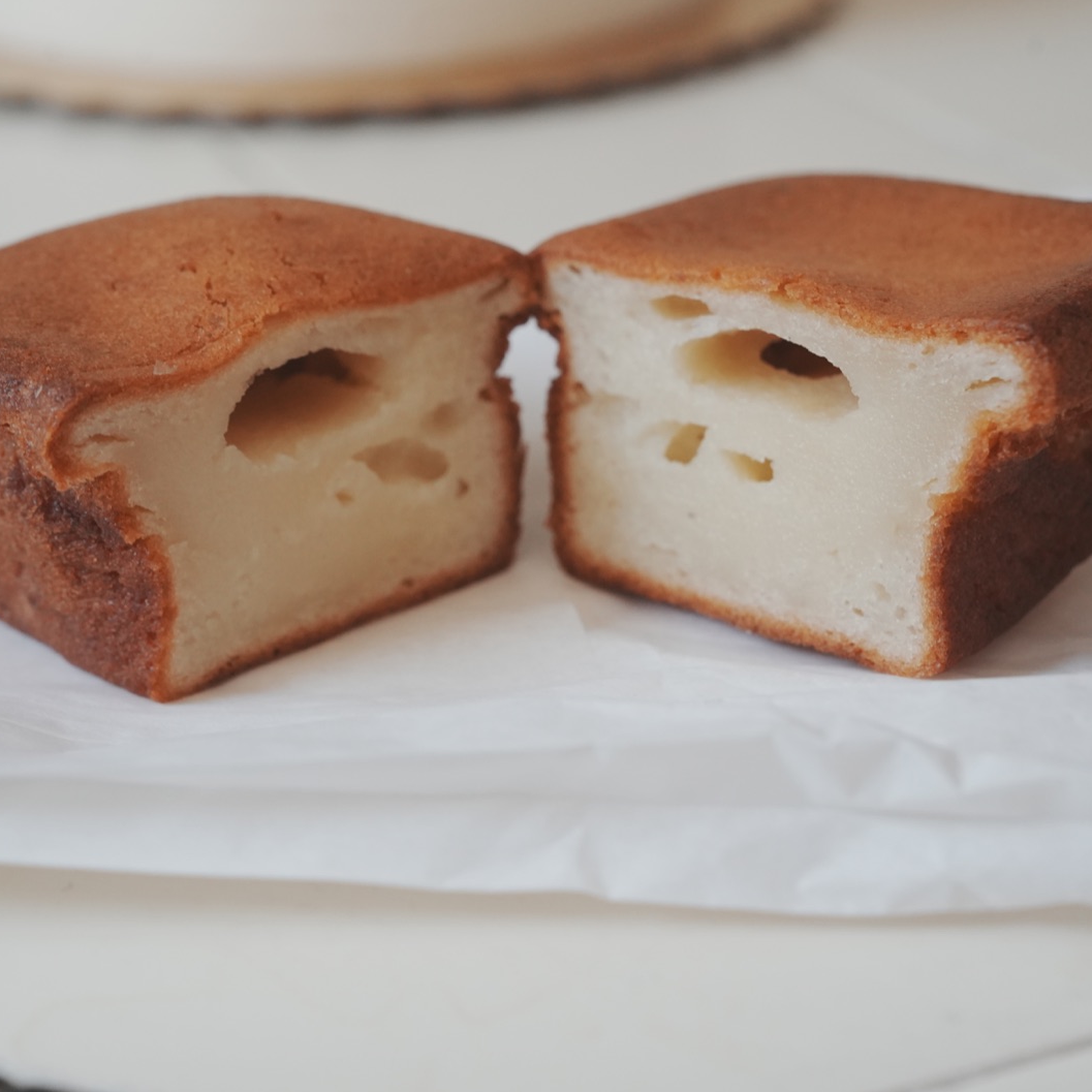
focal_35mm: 81
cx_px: 450
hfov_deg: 21.4
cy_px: 544
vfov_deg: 21.4
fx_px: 2891
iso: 2000
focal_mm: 63
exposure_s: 1/80
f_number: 7.1
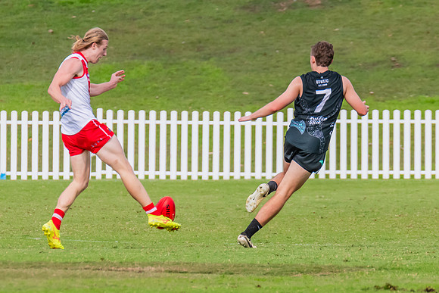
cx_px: 196
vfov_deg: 1.3
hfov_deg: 2.0
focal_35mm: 1019
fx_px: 12435
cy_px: 136
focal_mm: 420
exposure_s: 1/1600
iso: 800
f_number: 8
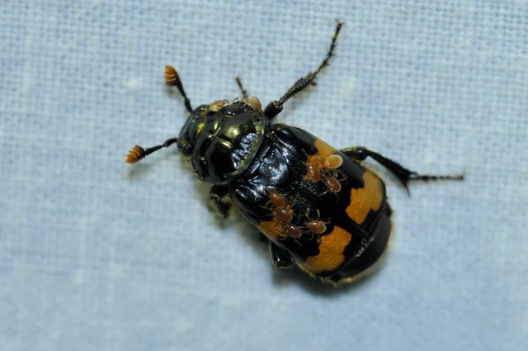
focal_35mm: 158
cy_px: 176
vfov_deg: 8.7
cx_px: 264
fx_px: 2307
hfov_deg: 13.1
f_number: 8
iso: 640
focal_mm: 105
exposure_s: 1/60
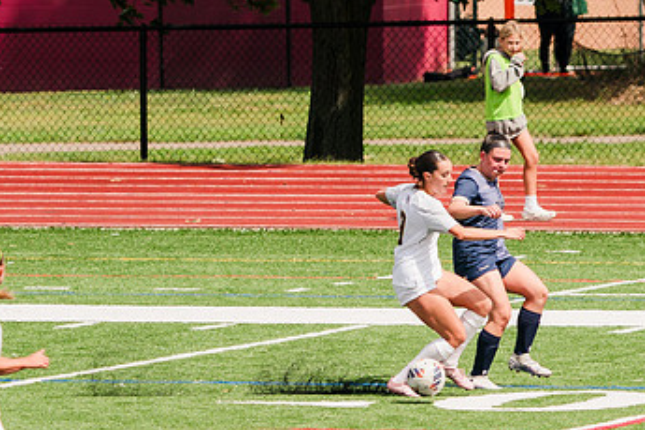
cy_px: 250
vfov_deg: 2.0
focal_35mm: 699
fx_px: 12523
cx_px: 586
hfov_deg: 2.9
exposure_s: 1/1600
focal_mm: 268
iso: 250
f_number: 5.6
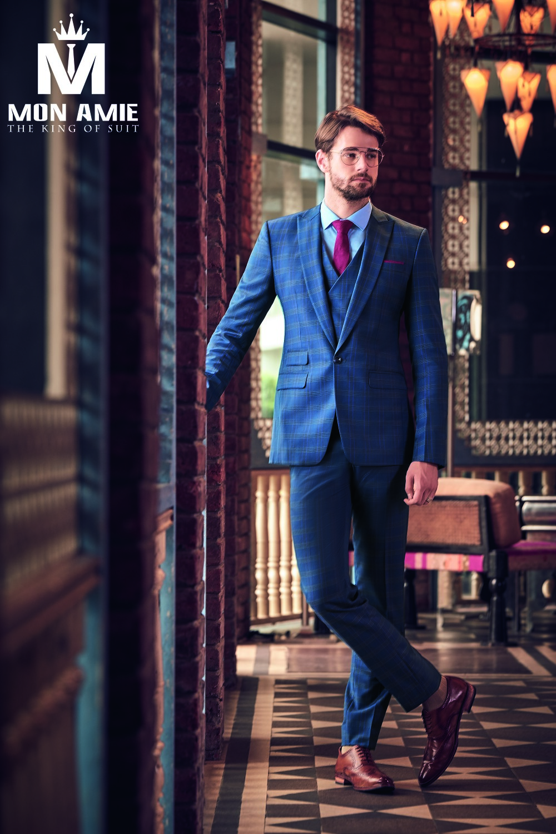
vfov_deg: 16.4
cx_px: 278
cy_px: 417
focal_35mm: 125
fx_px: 2896
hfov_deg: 11.0
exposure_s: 1/25
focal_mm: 125
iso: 400
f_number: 5
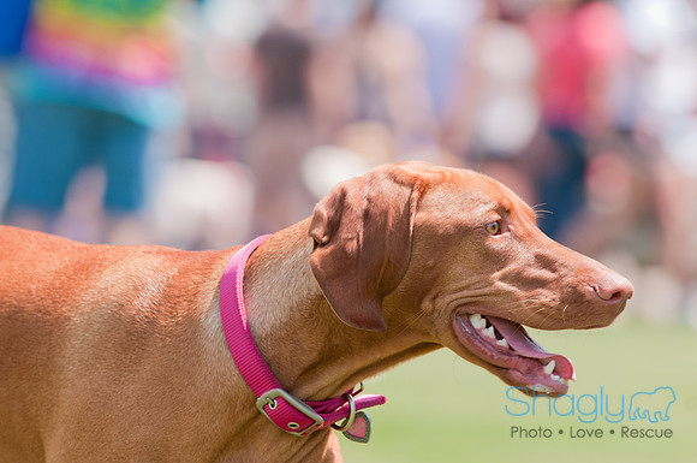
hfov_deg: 6.9
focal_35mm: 300
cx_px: 348
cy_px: 232
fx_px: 5800
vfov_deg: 4.6
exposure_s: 1/400
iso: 200
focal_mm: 200
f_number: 5.6
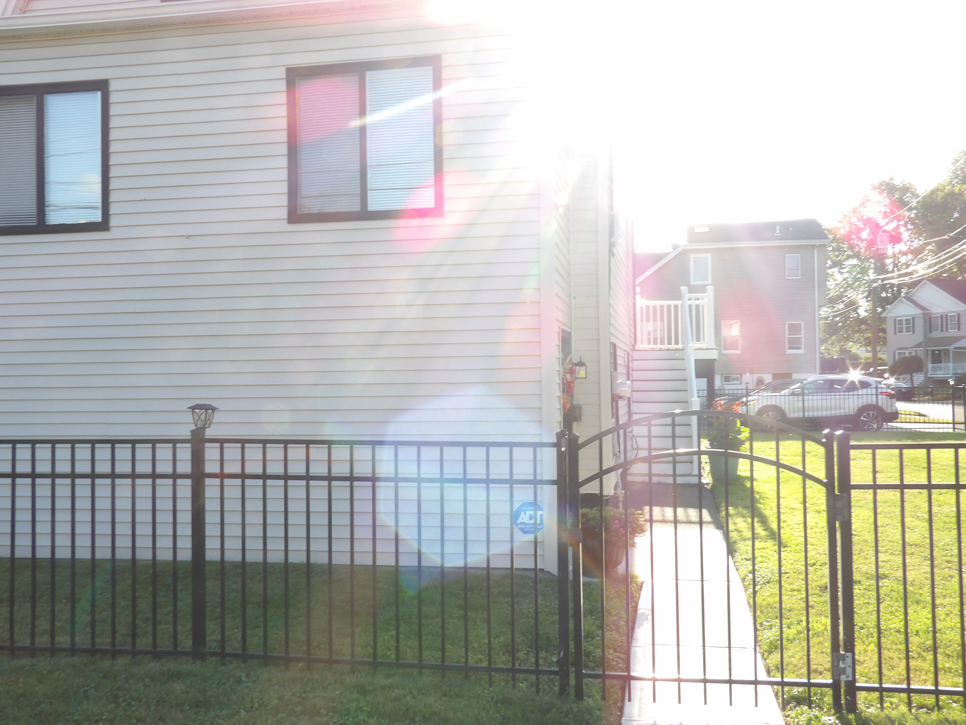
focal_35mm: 33
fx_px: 921
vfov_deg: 42.9
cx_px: 483
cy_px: 362
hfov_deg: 55.4
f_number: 7.1
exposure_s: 1/60
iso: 100
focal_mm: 5.9
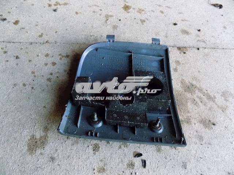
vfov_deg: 58.9
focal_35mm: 23
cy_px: 88
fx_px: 155
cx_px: 117
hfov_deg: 73.9
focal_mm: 4
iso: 1000
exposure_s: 1/125
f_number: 3.1
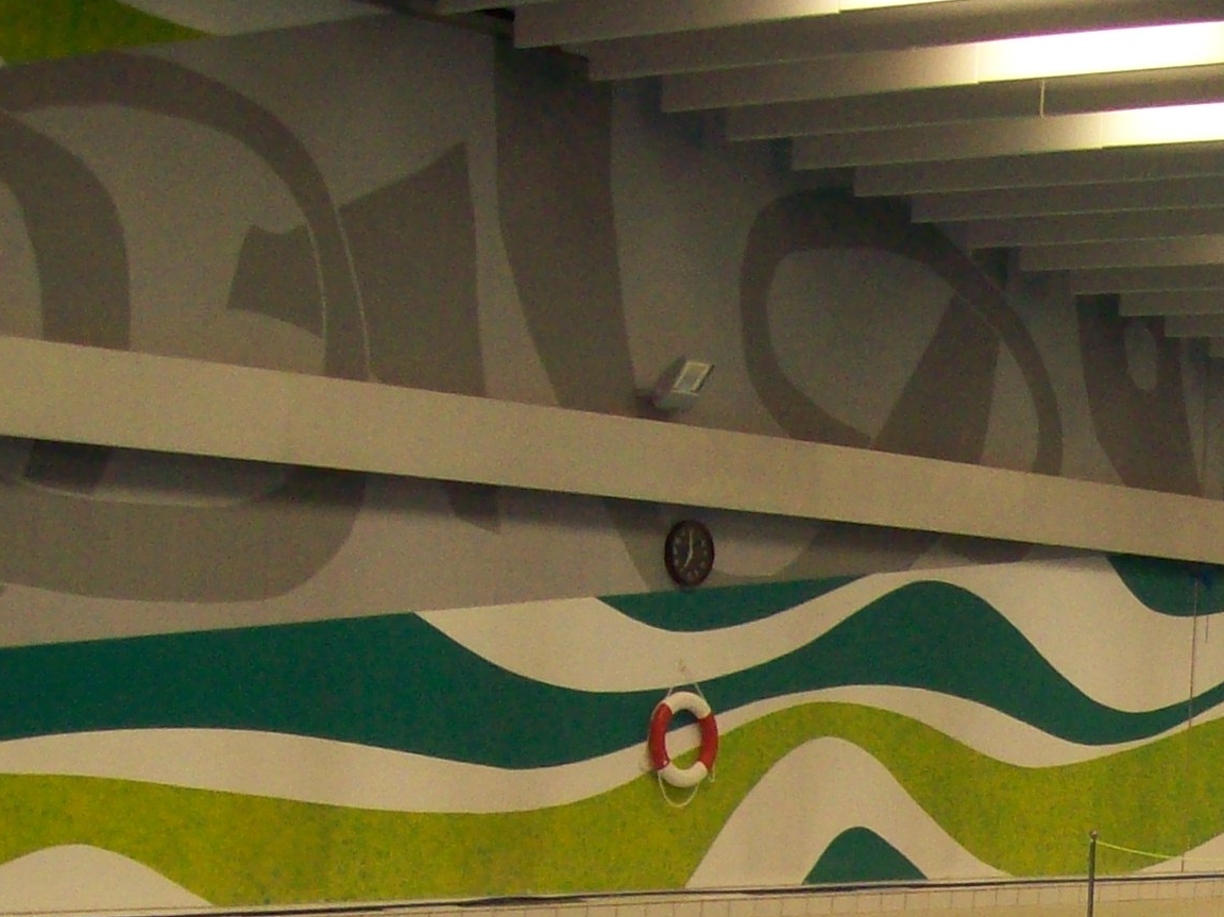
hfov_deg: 20.7
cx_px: 1414
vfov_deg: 16.0
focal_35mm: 89
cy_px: 1092
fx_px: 3146
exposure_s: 1/64
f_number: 2.7
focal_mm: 6
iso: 200
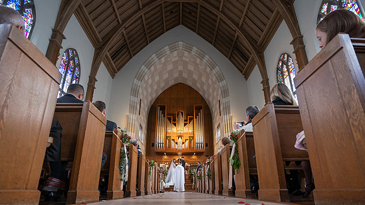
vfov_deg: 57.6
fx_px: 184
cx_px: 189
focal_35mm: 19
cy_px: 129
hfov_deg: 89.5
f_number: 4
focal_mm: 16
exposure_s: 1/100
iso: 2000
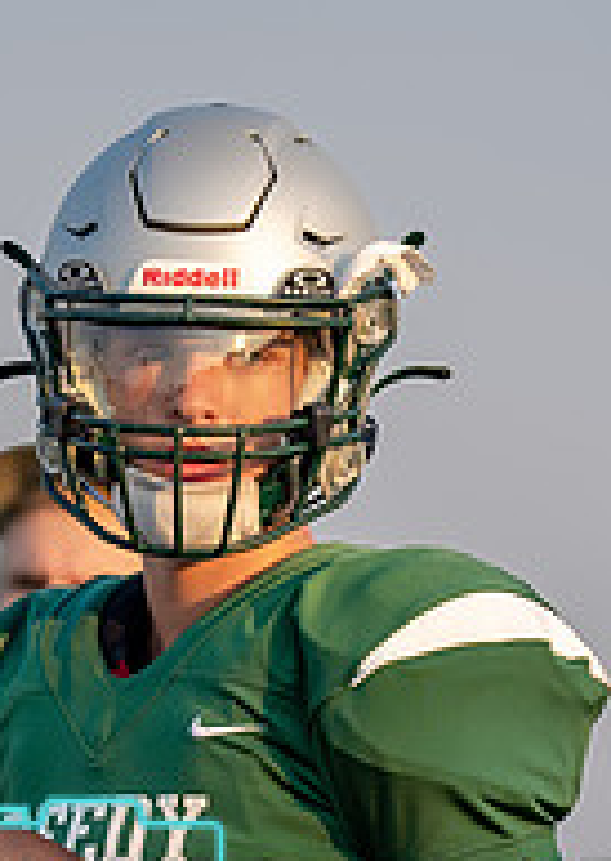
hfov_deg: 2.1
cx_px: 171
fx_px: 17003
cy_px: 984
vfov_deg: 2.9
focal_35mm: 697
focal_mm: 159
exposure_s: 1/1250
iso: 160
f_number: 2.8
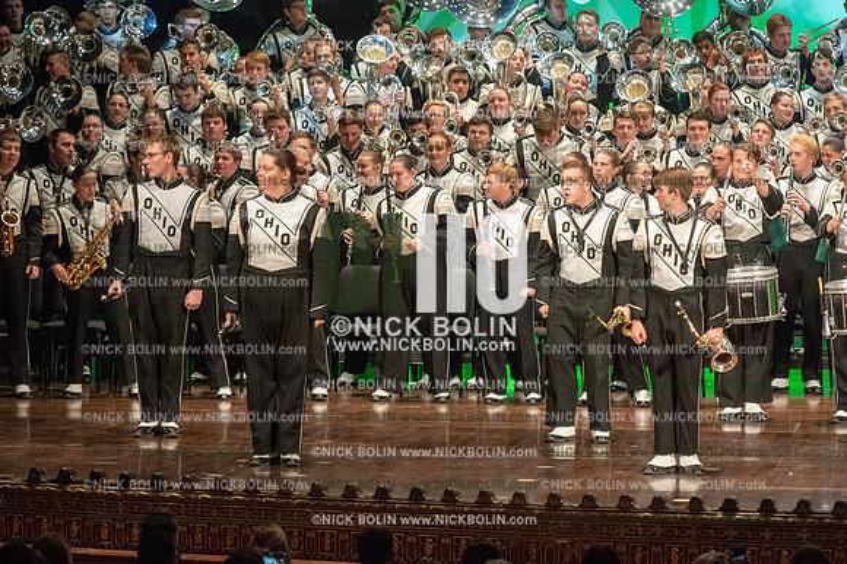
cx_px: 424
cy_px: 282
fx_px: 5173
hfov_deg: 9.4
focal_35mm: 220
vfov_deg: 6.2
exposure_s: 1/320
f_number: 5.6
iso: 8000
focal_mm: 220
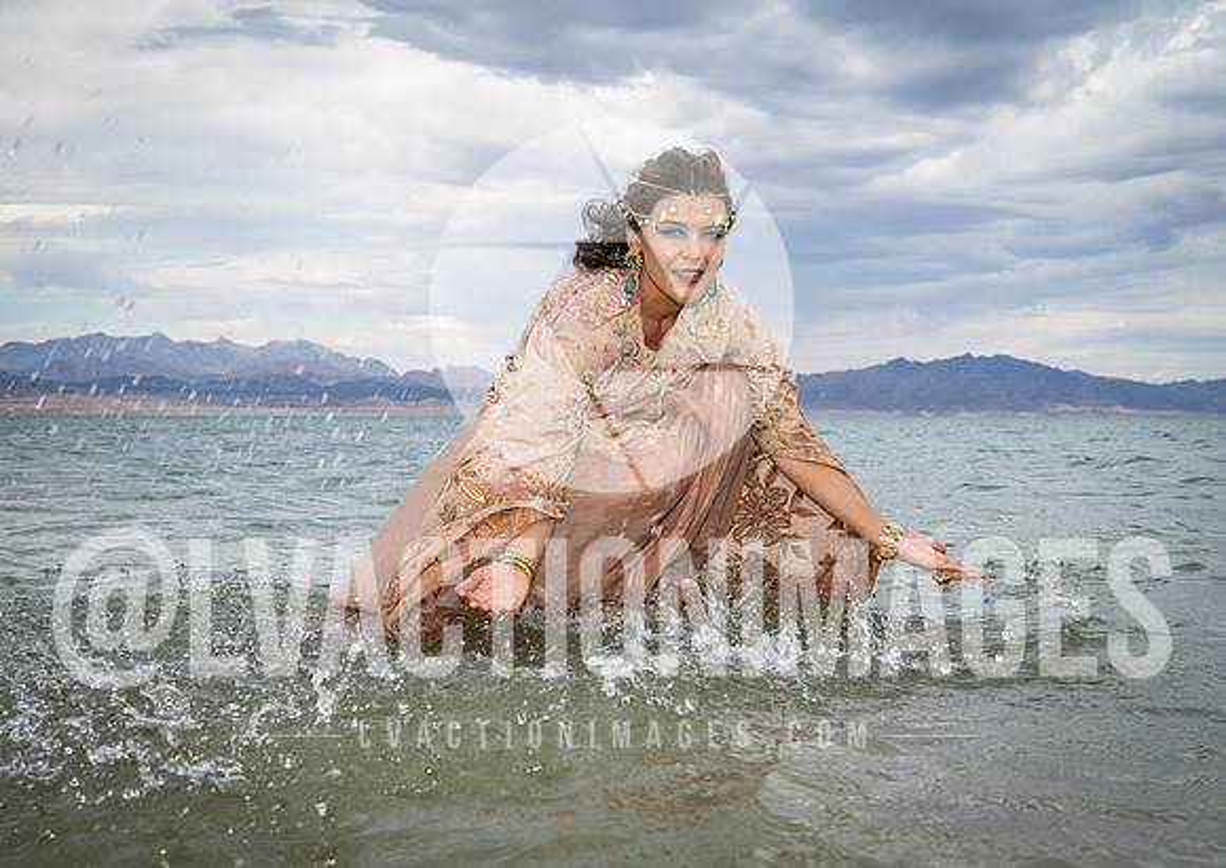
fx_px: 1762
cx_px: 613
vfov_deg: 27.7
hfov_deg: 38.4
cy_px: 478
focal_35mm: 51
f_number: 9
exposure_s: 1/250
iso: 64
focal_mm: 43
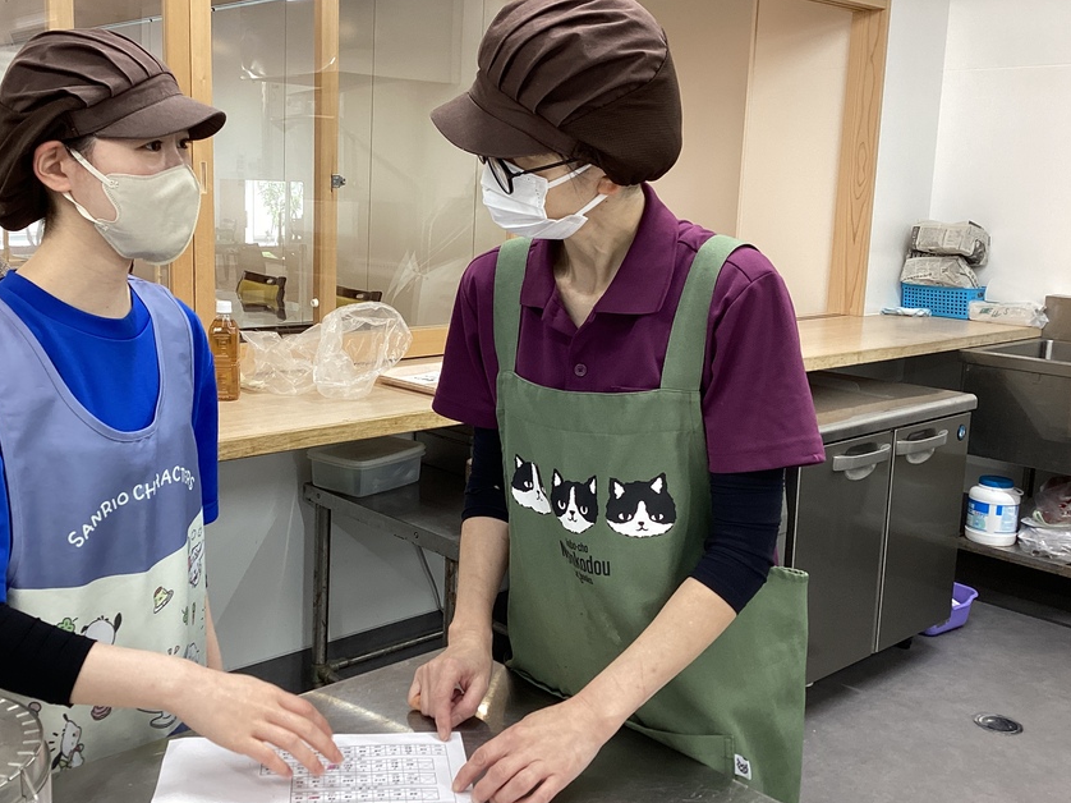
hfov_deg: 49.9
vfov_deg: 38.6
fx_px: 1144
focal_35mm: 37
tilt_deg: -9.5
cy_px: 371
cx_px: 446
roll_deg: -0.5
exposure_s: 1/50
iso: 80
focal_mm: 3.3
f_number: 2.4
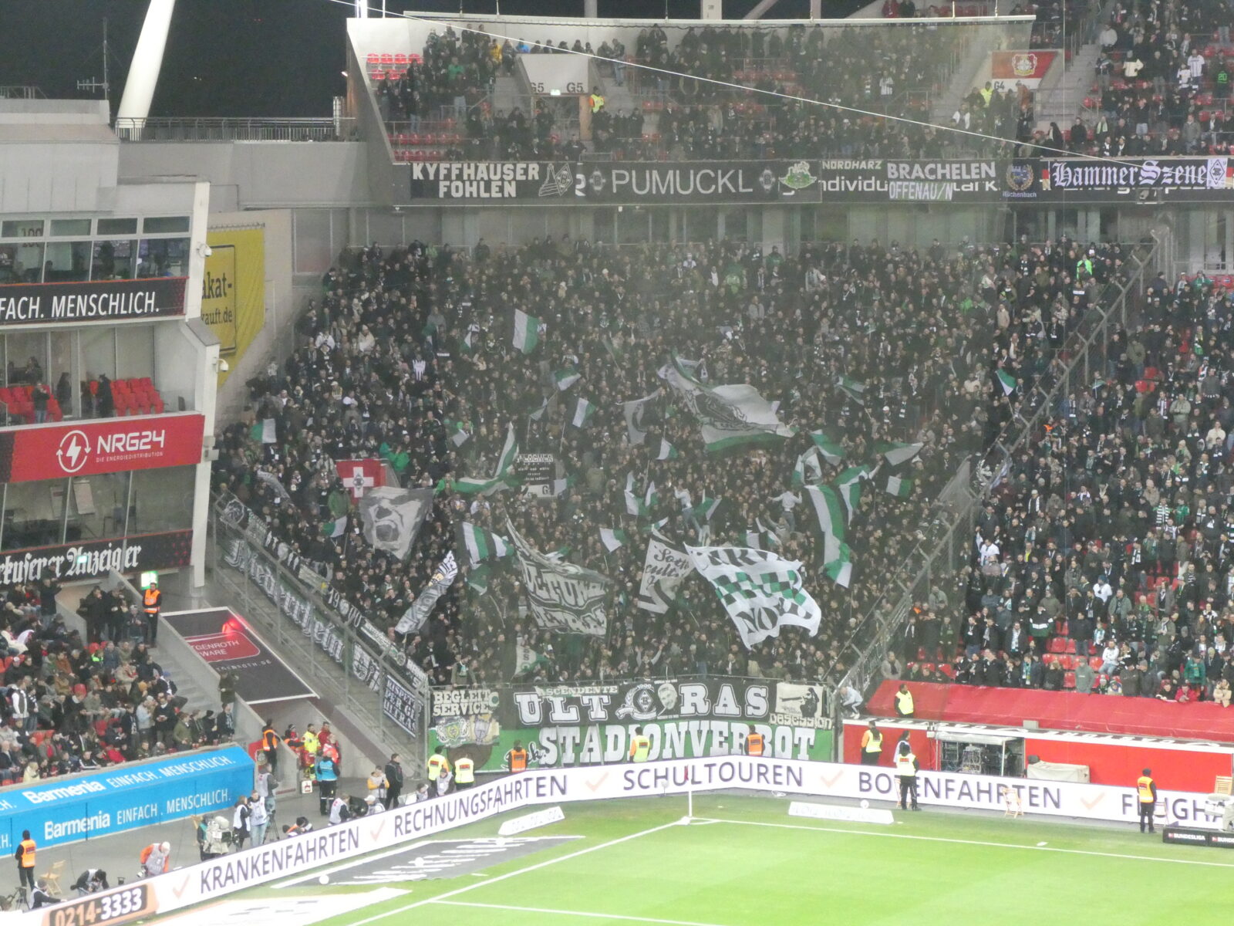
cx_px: 617
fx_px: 4100
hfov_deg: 17.1
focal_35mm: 115
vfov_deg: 12.9
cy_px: 463
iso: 1600
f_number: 5.1
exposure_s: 1/80
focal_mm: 20.6
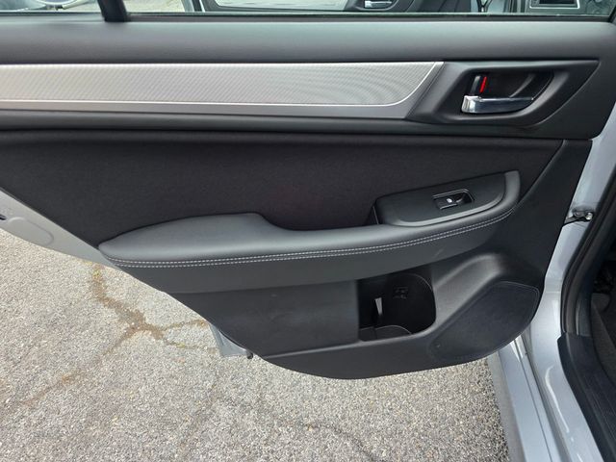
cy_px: 231
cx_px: 308
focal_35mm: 23
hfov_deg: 73.9
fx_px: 409
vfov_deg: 58.9
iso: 125
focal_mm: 6.3
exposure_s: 1/180
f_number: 1.7
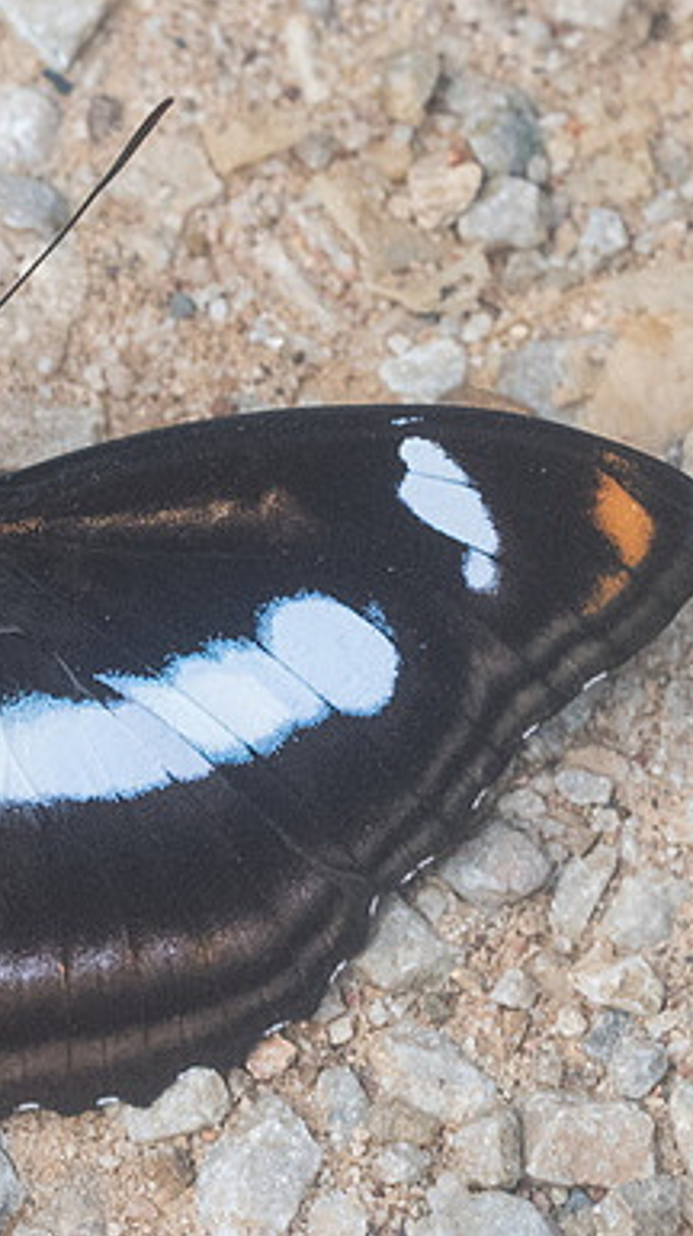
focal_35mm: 729
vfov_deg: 3.0
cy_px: 887
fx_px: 23862
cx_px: 199
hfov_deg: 1.7
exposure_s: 1/250
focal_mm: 150
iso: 1000
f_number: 10
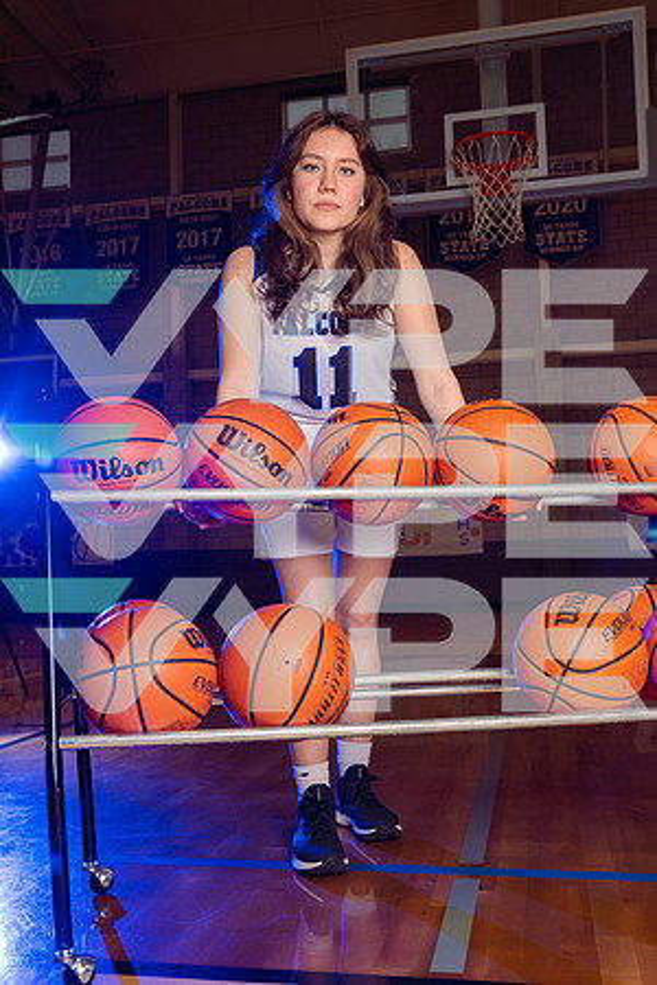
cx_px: 328
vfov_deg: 51.9
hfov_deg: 35.9
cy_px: 492
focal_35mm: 37
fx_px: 1013
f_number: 7.1
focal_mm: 37
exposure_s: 1/250
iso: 400
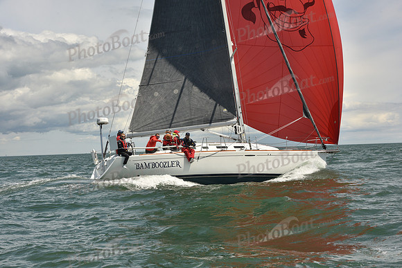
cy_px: 134
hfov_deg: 28.8
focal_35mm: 70
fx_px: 782
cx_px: 201
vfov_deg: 19.5
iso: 320
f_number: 13
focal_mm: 70
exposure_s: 1/800
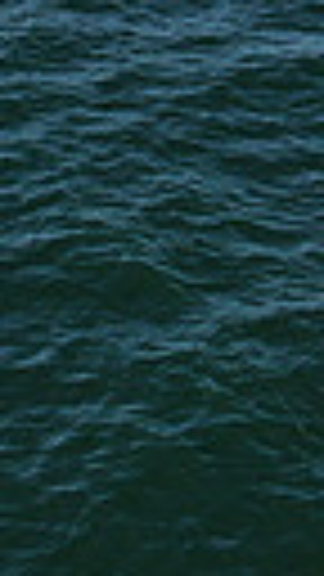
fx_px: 2031
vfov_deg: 15.2
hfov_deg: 9.1
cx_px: 189
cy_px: -227
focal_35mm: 133
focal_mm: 4.78
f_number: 2.9
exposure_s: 1/1600
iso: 100
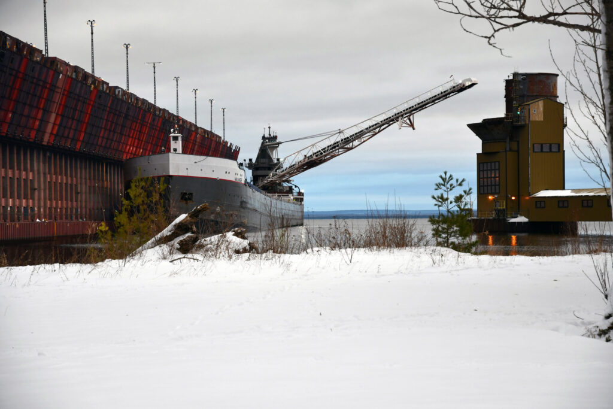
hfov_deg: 21.9
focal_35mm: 93
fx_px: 1584
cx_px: 306
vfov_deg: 14.7
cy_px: 204
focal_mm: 62
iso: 400
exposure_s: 1/250
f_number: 4.5
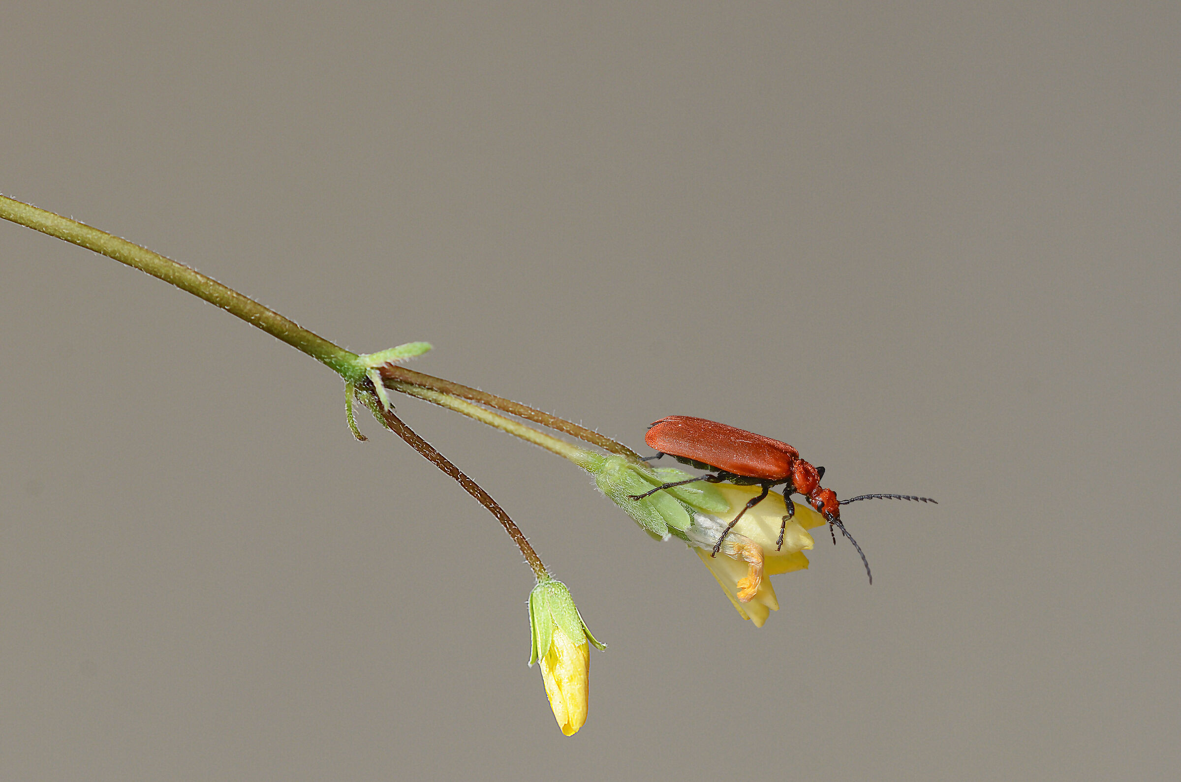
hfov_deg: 6.9
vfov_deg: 4.6
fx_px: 9822
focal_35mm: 300
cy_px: 391
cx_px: 590
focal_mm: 200
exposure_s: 1/200
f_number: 8
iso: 320
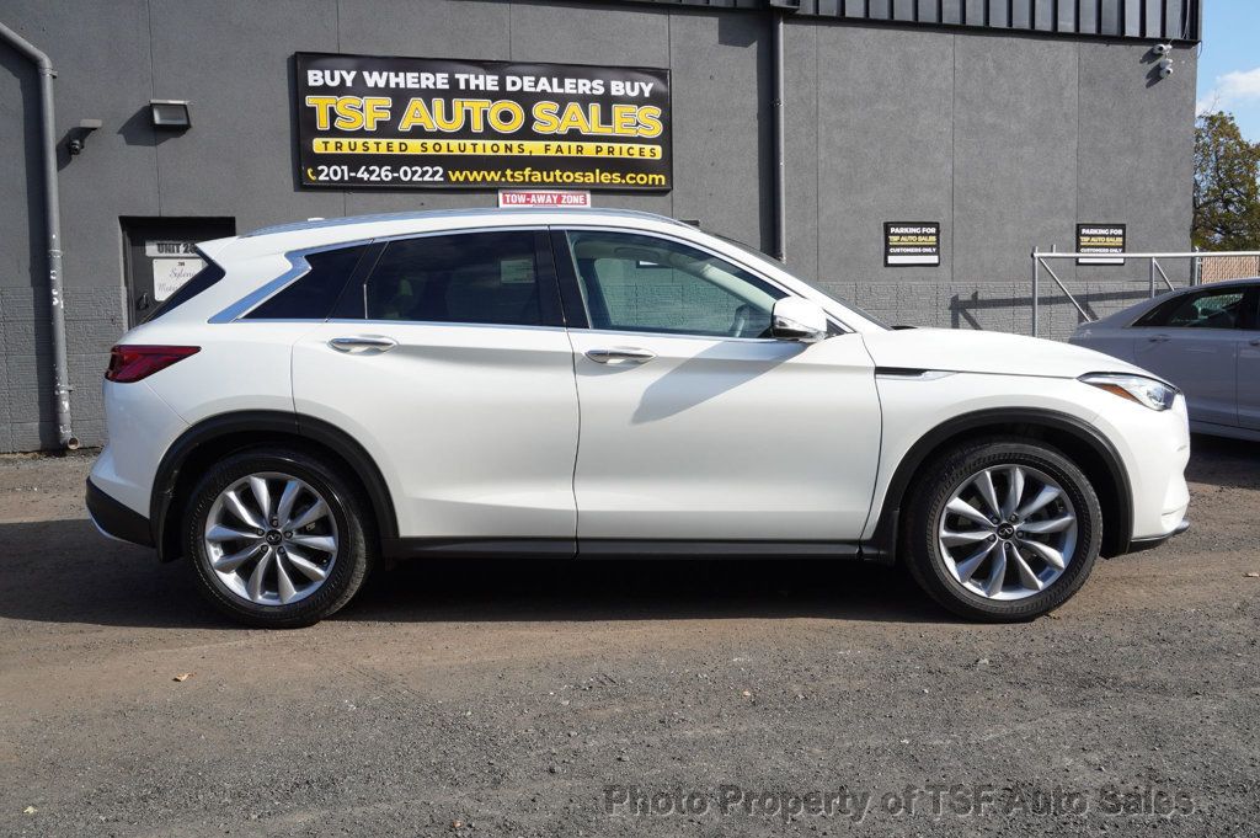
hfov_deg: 62.0
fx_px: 1049
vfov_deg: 43.5
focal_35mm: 30
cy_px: 419
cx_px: 630
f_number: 9
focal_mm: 20
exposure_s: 1/250
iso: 200
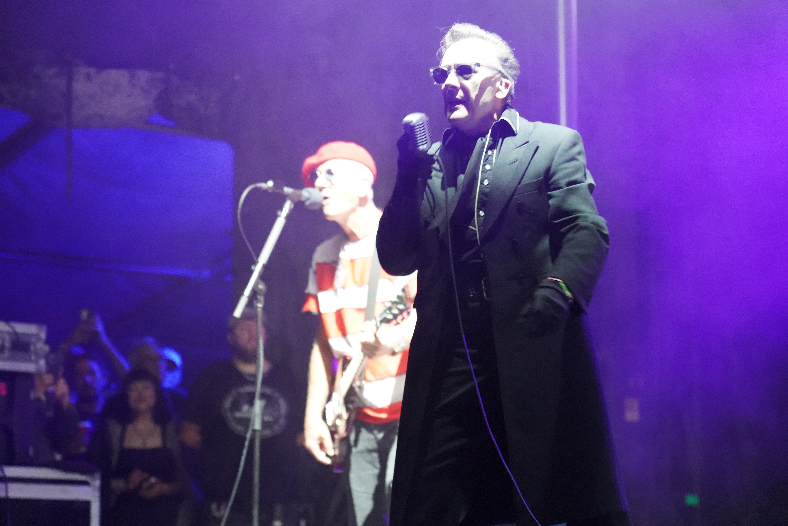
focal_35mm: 105
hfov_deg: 19.5
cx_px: 394
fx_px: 2298
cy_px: 263
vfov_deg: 13.0
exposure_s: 1/160
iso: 12800
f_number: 4
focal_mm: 105
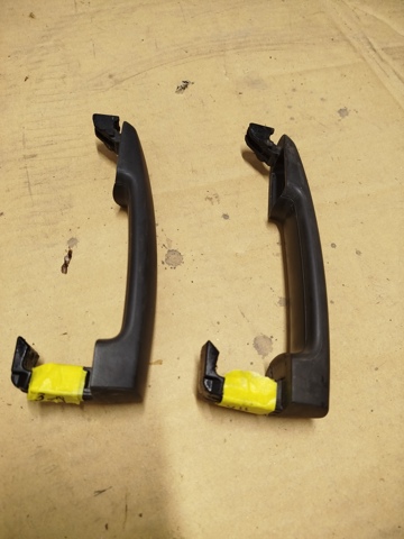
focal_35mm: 24
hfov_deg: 56.8
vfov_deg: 71.6
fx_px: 373
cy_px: 270
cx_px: 202
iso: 500
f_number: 1.7
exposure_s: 1/33
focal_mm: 5.31
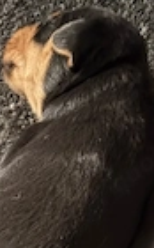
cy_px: 310
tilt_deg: -83.8
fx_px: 533
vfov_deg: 23.5
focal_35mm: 79
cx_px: -71
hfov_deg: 15.3
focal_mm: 5.96
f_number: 1.6
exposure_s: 1/16
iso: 800
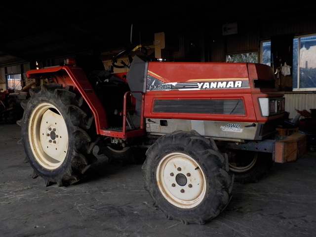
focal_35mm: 30
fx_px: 274
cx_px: 158
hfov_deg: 60.0
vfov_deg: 46.8
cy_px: 118
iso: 125
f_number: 3.3
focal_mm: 4.1
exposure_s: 1/80
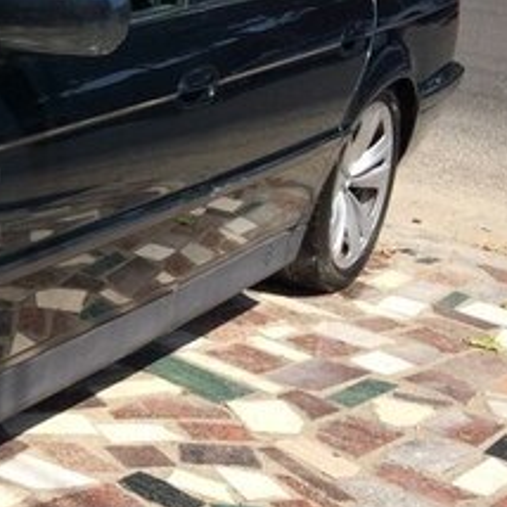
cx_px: -242
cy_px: 203
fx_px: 1309
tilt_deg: -16.0
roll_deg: +0.3
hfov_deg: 19.3
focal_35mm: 79
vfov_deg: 21.9
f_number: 2.2
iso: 32
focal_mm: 4.15
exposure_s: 1/1709
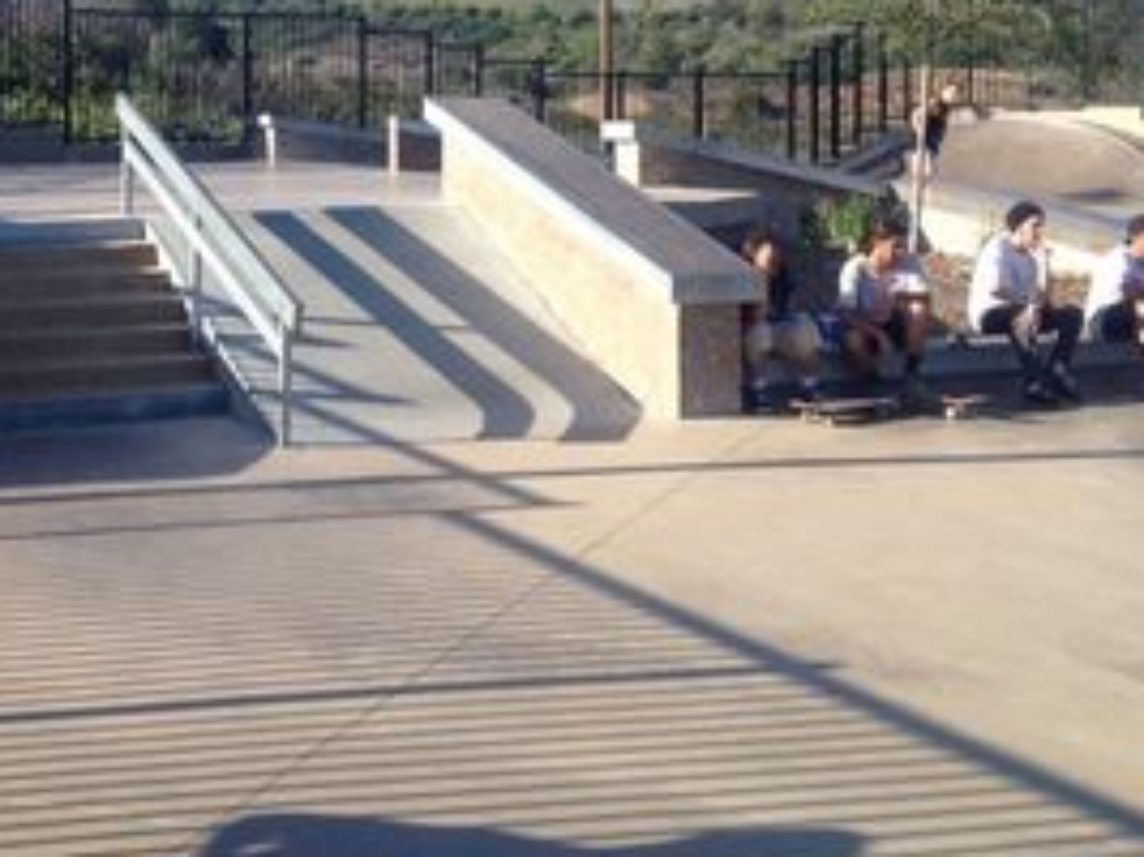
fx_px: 2081
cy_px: 137
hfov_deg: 30.7
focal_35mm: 63
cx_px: 463
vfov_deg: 22.8
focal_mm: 4.28
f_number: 2.4
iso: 50
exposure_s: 1/1062
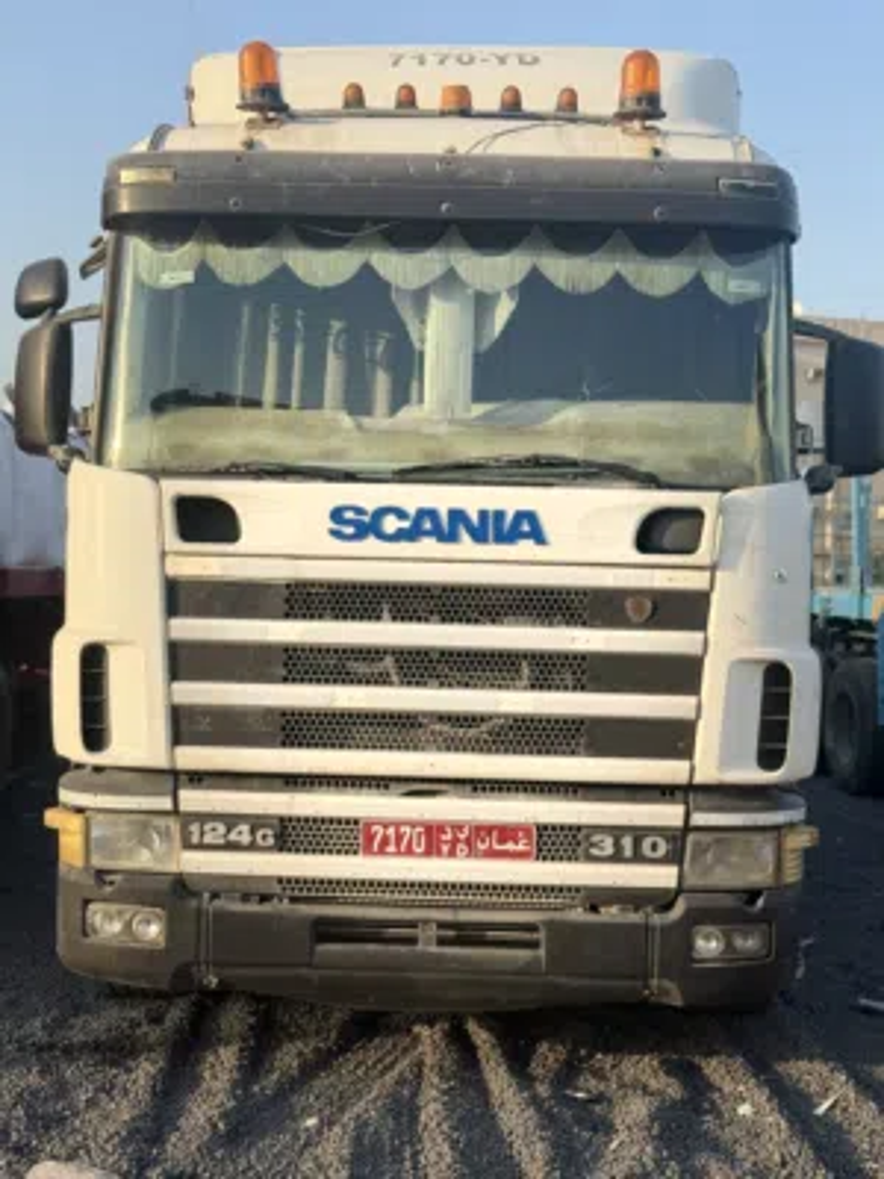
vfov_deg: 39.7
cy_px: 590
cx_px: 442
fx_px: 1634
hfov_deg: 30.3
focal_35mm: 48
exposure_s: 1/1883
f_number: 1.78
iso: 64
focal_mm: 6.76
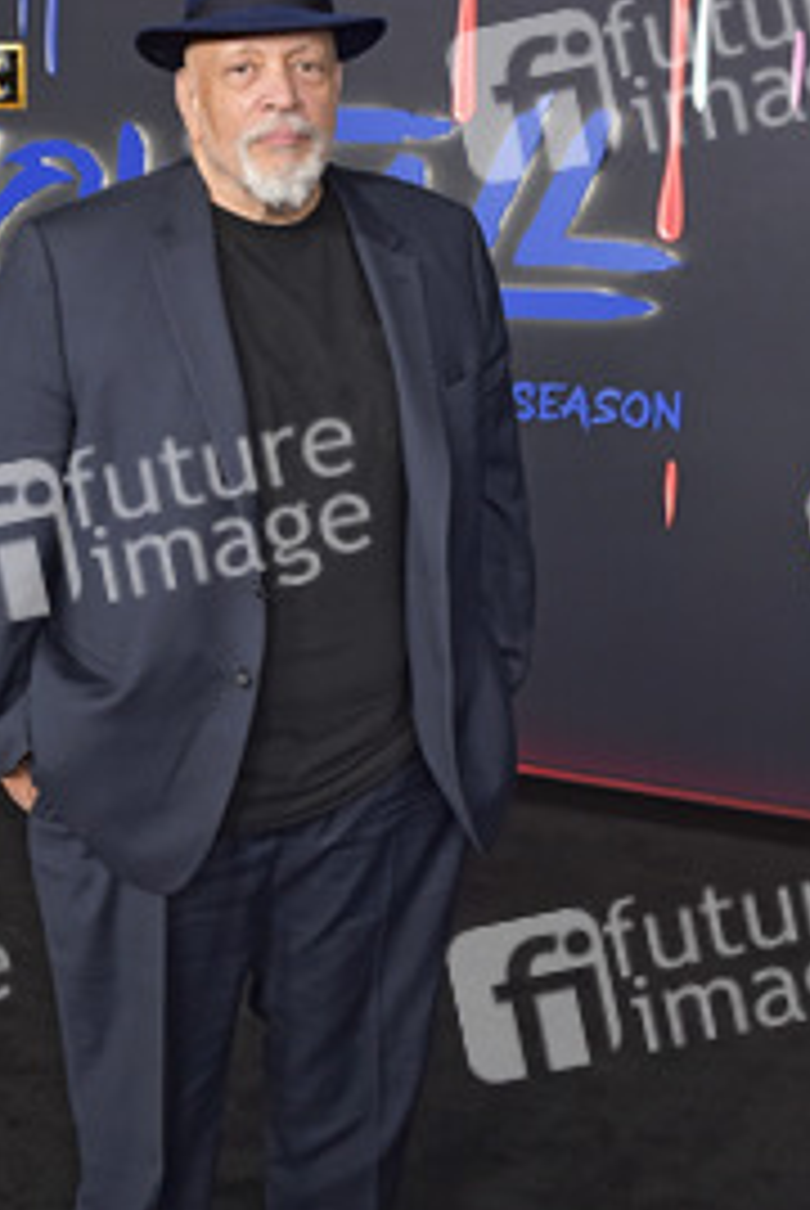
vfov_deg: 37.9
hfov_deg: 25.9
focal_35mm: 52
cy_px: 751
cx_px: 272
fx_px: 1750
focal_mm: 35
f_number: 6.3
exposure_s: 1/250
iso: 2500
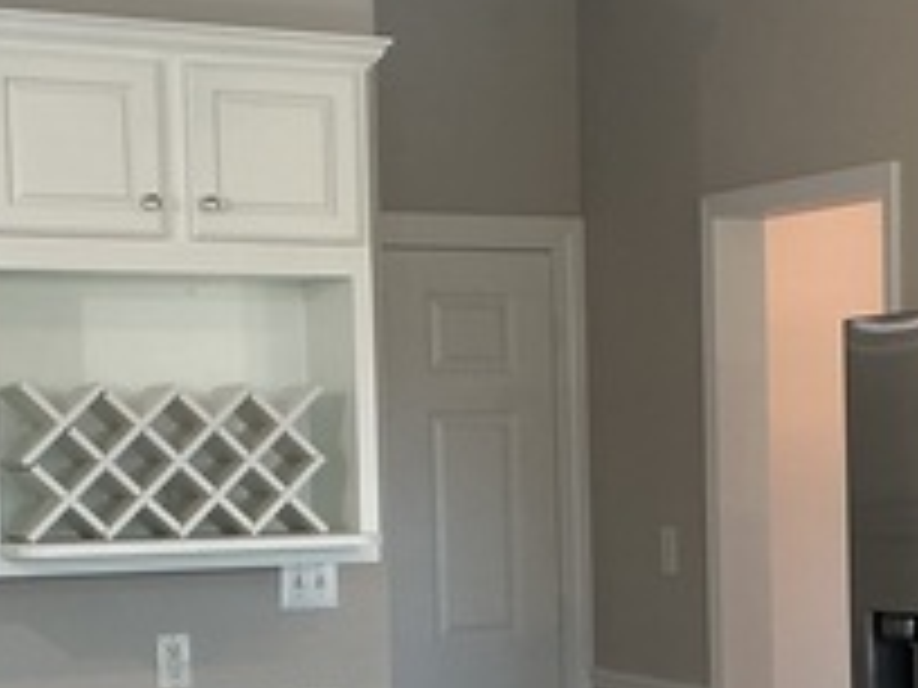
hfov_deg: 20.4
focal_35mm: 95
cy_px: 567
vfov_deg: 15.4
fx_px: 2519
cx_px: 749
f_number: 1.8
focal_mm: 3
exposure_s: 1/60
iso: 50
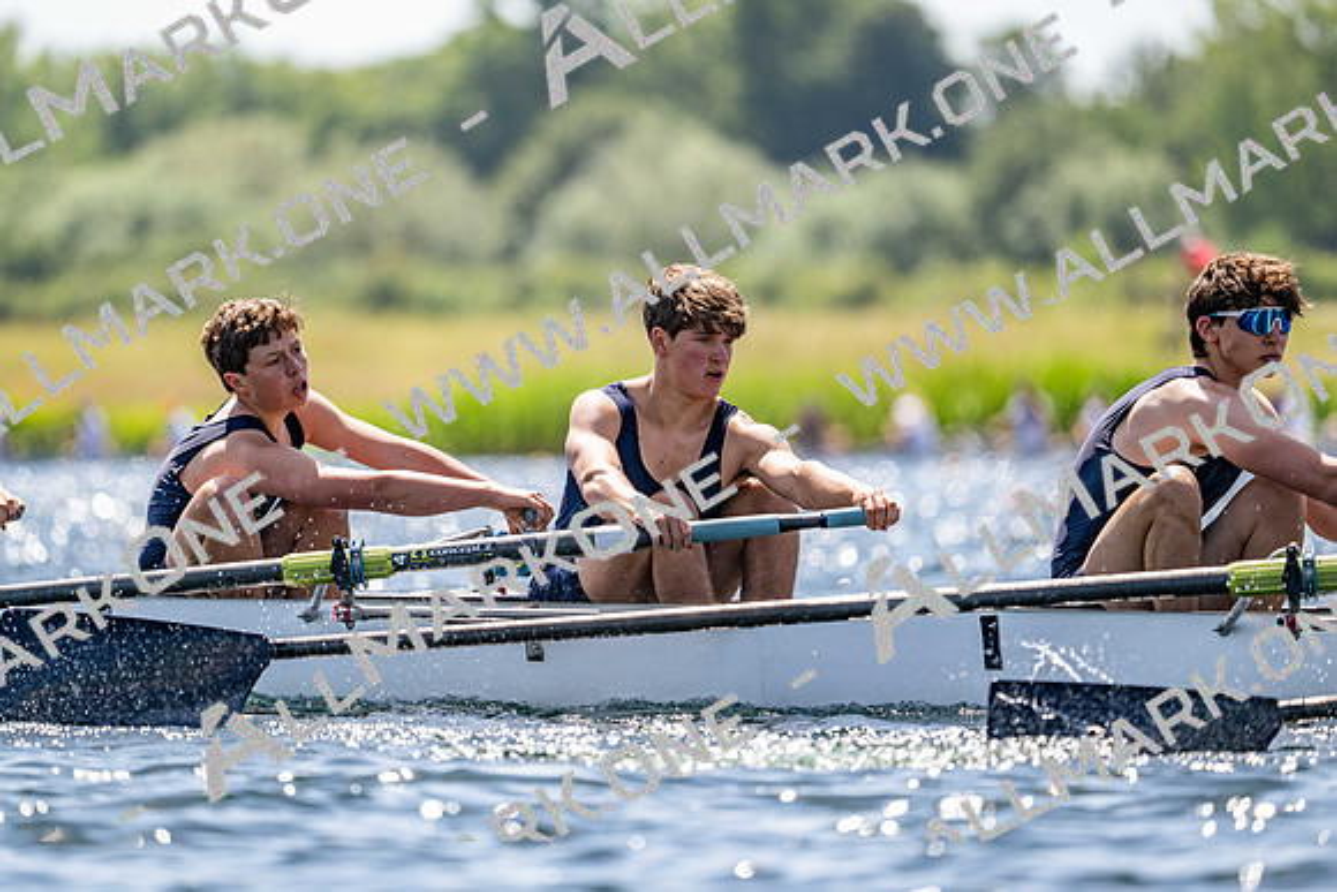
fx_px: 14858
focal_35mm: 400
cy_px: 446
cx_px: 668
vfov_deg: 3.4
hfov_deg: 5.2
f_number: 4.5
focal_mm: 400
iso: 250
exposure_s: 1/2500
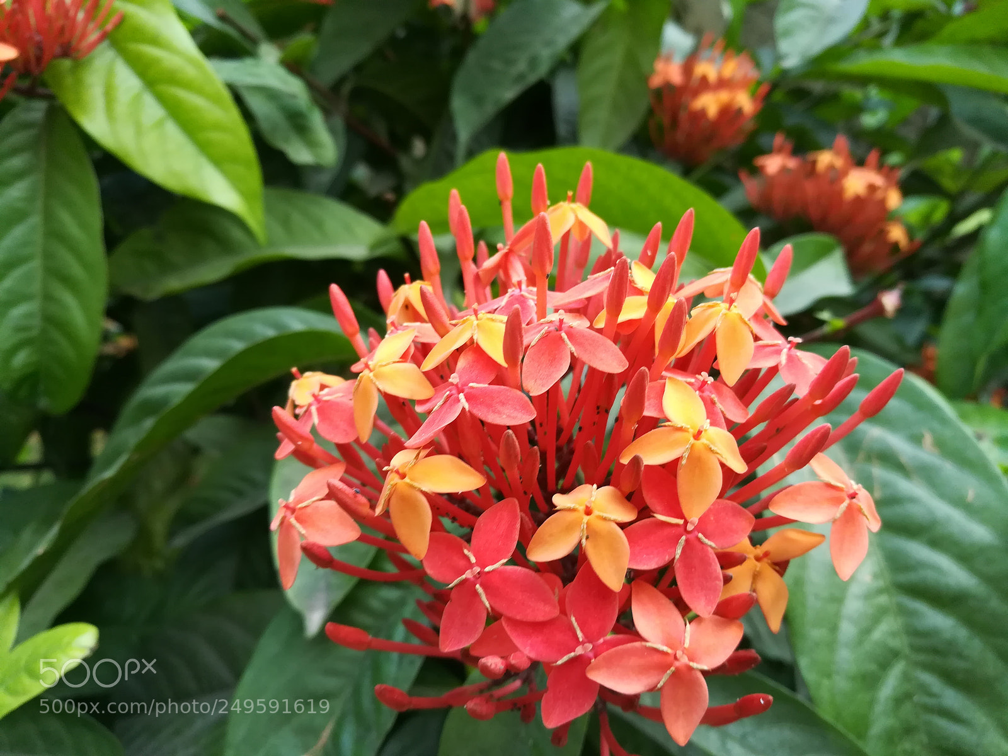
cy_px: 378
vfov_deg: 53.1
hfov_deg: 67.3
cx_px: 504
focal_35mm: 26
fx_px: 757
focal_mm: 3.83
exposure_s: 1/50
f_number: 2.2
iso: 80
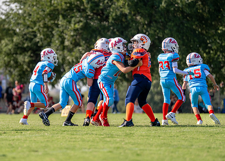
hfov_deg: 6.2
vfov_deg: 4.5
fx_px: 2061
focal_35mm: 323
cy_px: 76
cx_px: 52
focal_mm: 200
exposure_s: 1/2500
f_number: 2.8
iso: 160
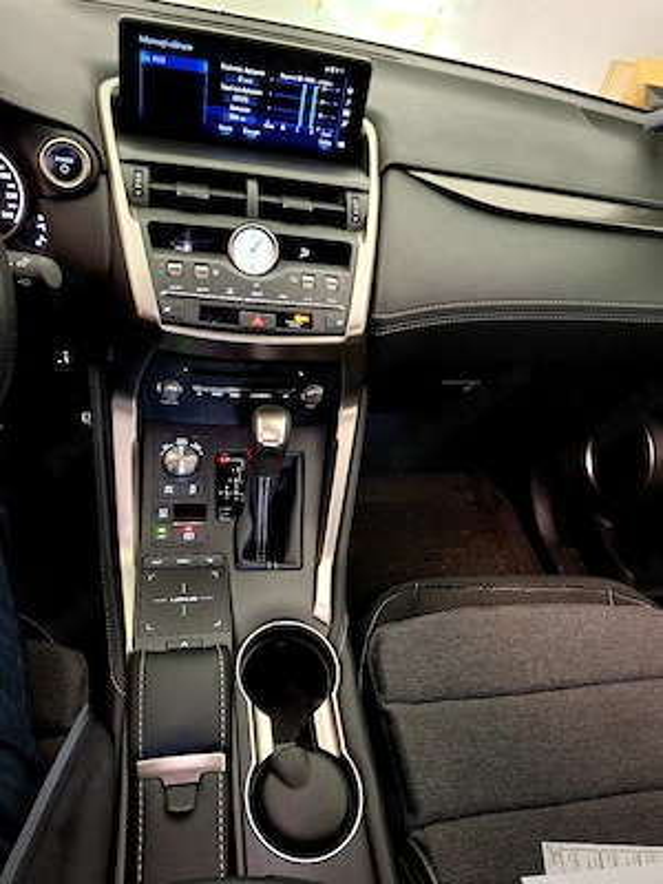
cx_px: 332
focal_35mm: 23
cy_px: 442
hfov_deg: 58.9
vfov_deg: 73.9
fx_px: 587
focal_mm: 5.54
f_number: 1.8
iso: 1250
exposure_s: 1/20
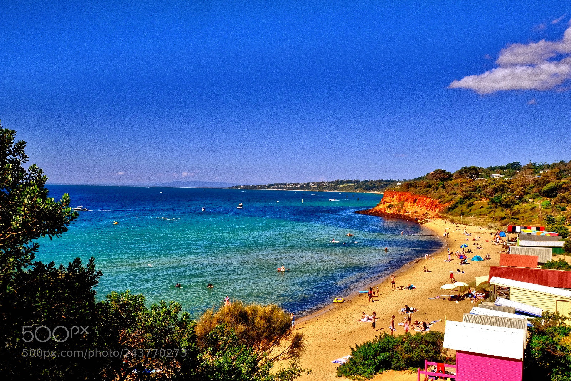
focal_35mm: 33
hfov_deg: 57.2
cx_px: 286
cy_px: 190
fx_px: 523
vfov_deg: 40.0
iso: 200
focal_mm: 22.3
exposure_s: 1/140
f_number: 16
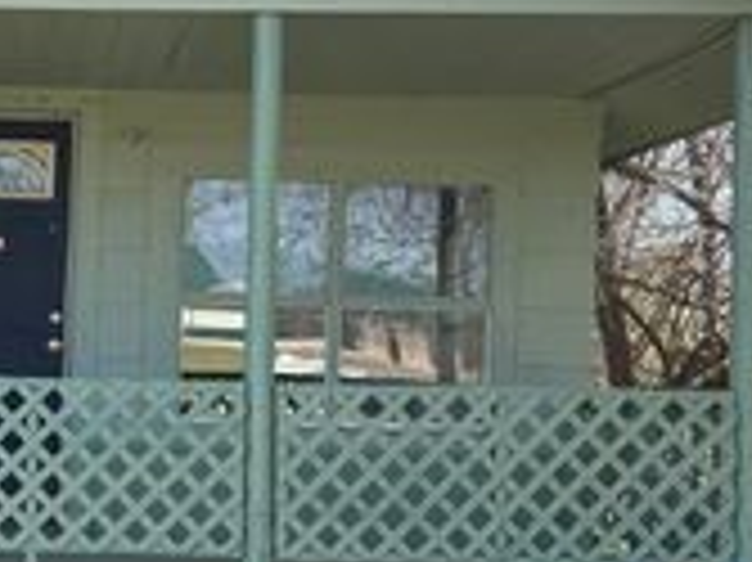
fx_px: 1693
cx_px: 23
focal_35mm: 78
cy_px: 321
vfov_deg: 18.9
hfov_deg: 24.1
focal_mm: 5.96
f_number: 1.6
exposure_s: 1/1364
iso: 64
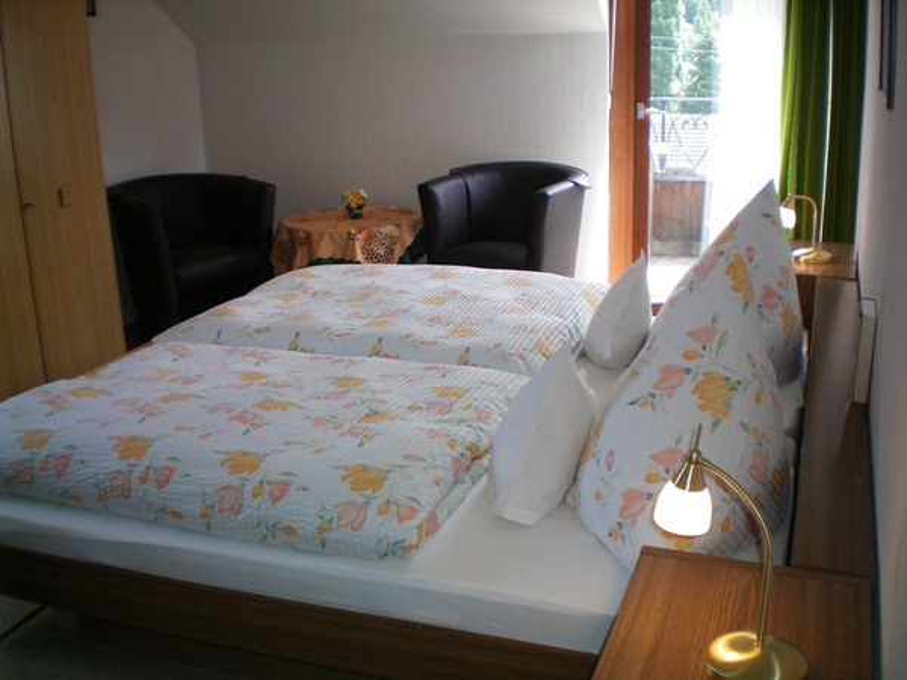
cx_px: 454
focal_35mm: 38
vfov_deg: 37.7
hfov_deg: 49.0
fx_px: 996
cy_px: 340
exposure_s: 1/60
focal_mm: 6.3
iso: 100
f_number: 3.1
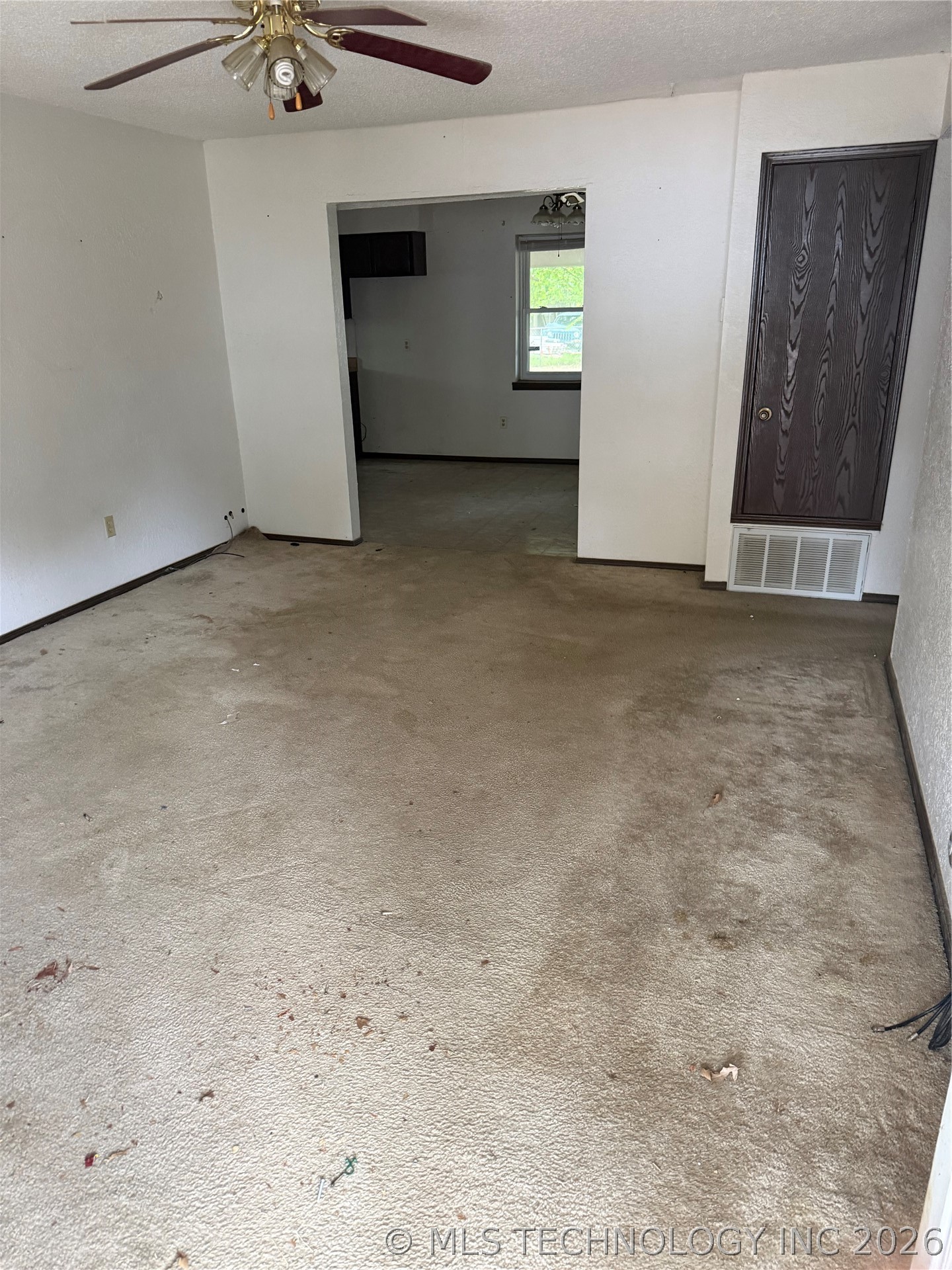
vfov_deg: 71.6
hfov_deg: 56.8
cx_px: 476
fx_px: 880
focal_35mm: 24
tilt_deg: -16.2
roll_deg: +2.1
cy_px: 635
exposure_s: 1/60
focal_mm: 6.76
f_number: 1.78
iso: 400
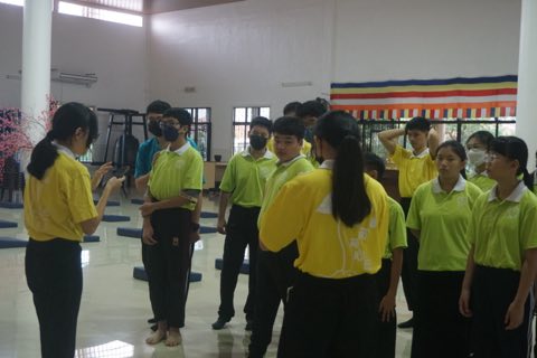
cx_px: 268
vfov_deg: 26.5
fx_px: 761
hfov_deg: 38.9
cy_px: 179
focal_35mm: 51
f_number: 5
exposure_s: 1/160
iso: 1250
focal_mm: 34
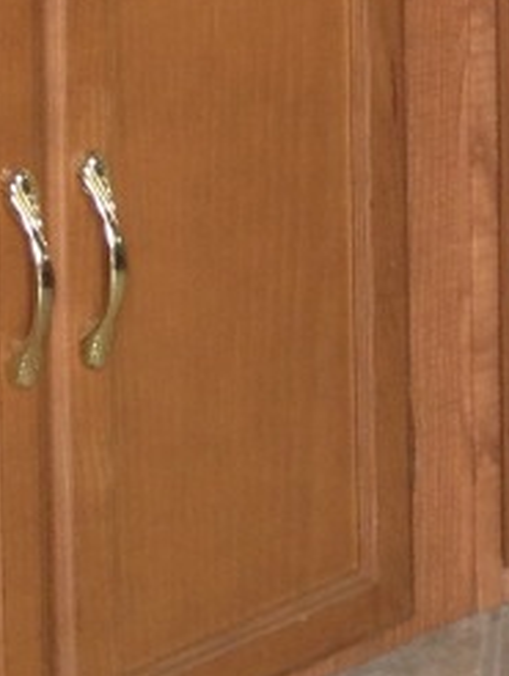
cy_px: -889
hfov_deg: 7.5
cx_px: 765
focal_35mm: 194
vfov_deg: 9.2
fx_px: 3797
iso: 64
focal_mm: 4.28
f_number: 2.4
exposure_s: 1/60
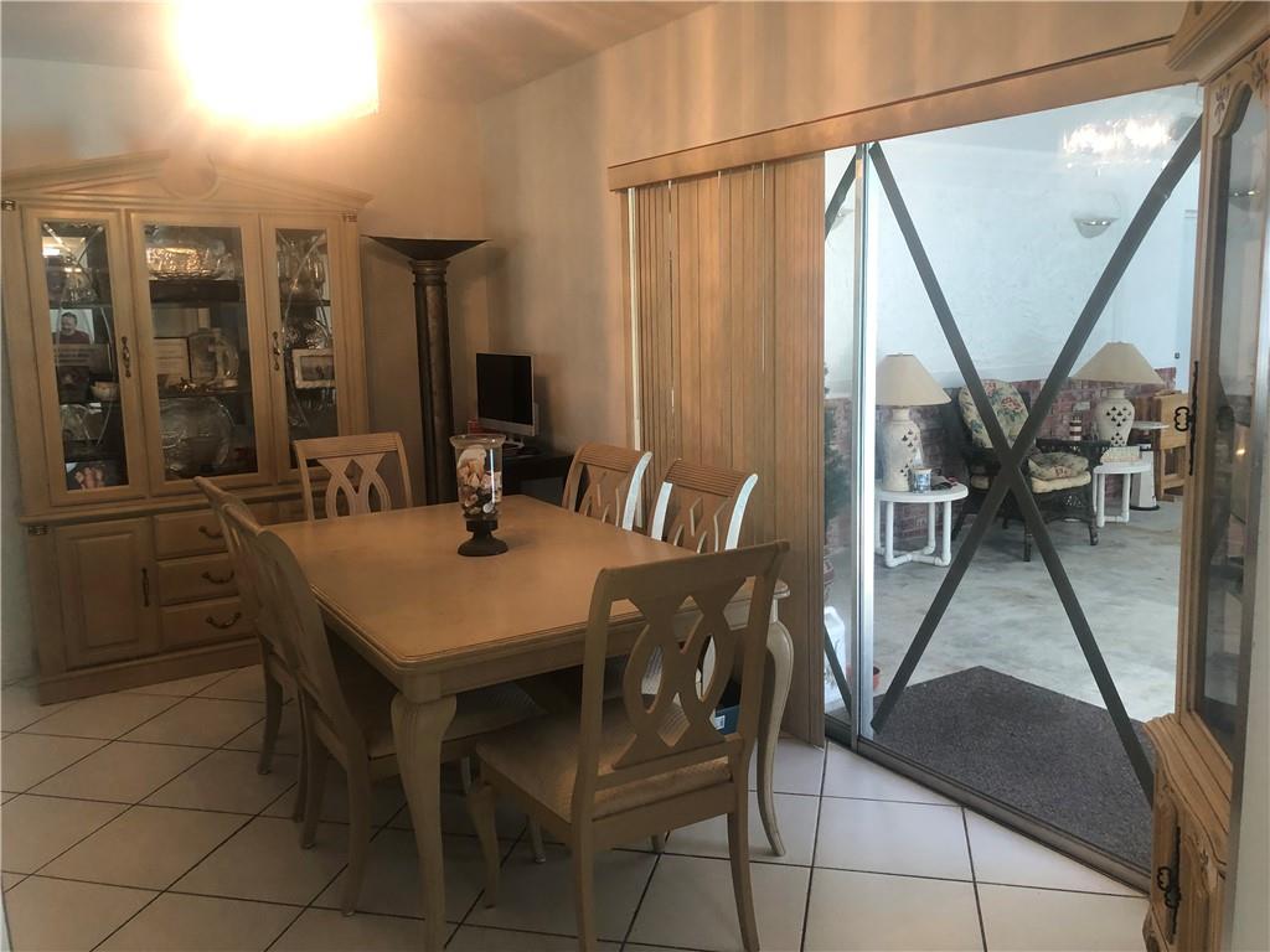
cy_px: 476
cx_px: 635
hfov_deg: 63.4
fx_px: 1027
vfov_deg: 49.7
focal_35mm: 28
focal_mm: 4
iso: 40
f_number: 1.8
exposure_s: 1/30
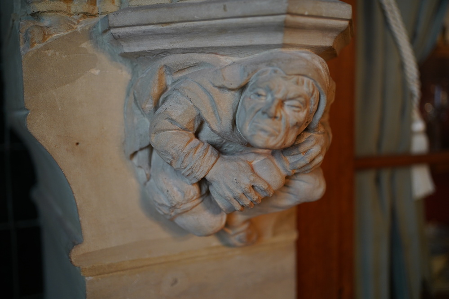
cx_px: 224
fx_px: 437
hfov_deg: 54.4
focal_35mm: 35
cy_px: 150
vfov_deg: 37.9
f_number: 2
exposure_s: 1/60
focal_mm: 35
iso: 800
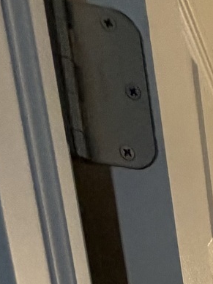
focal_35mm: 83
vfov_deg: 13.9
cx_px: 610
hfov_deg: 11.6
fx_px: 682
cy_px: 721
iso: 200
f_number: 2.2
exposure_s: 1/121
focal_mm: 2.22
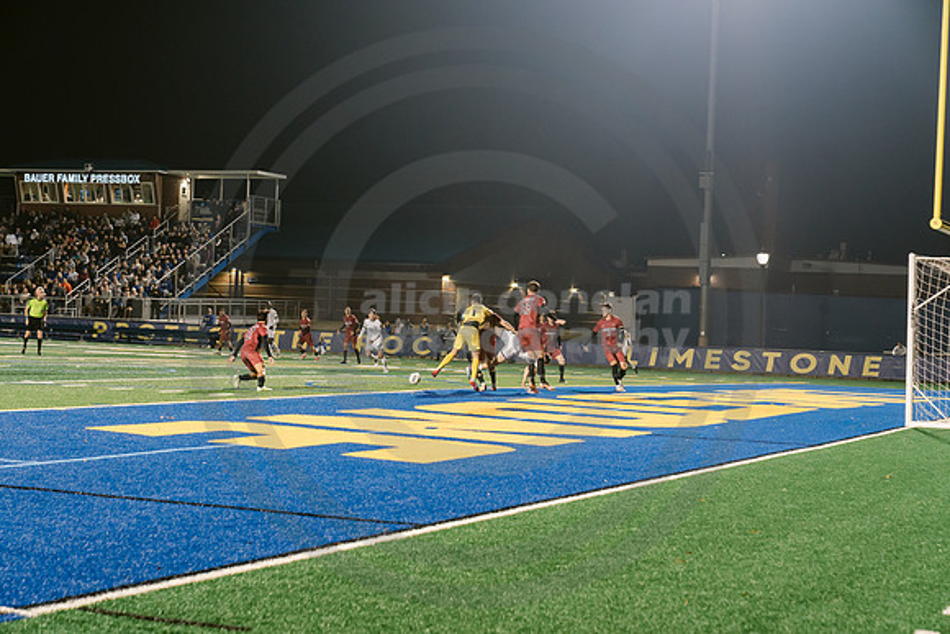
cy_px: 317
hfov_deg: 28.8
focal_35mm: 70
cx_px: 475
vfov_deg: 19.5
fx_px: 1848
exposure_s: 1/200
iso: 2500
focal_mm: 70
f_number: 4.5
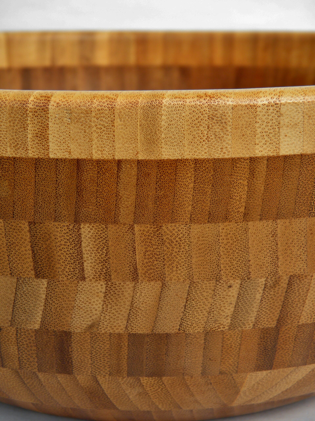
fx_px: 971
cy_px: 210
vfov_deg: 24.4
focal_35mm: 80
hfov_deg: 18.4
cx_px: 158
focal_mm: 14.3
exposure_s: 1/160
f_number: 4.4
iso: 100
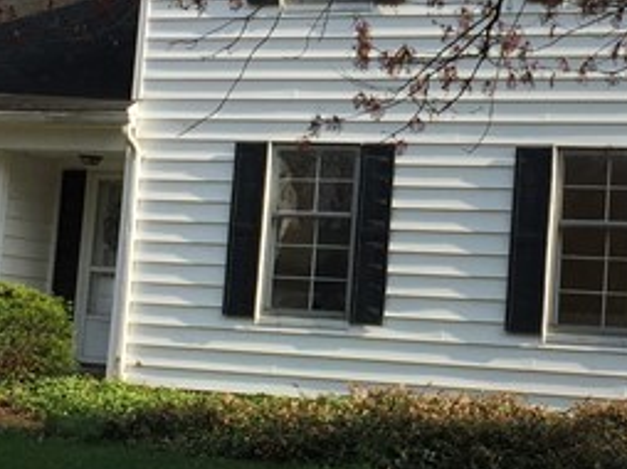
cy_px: 84
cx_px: 499
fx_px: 2117
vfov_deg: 12.6
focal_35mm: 117
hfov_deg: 16.7
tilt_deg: +7.3
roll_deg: -5.0
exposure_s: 1/1099
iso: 32
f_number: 2.2
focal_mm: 4.15
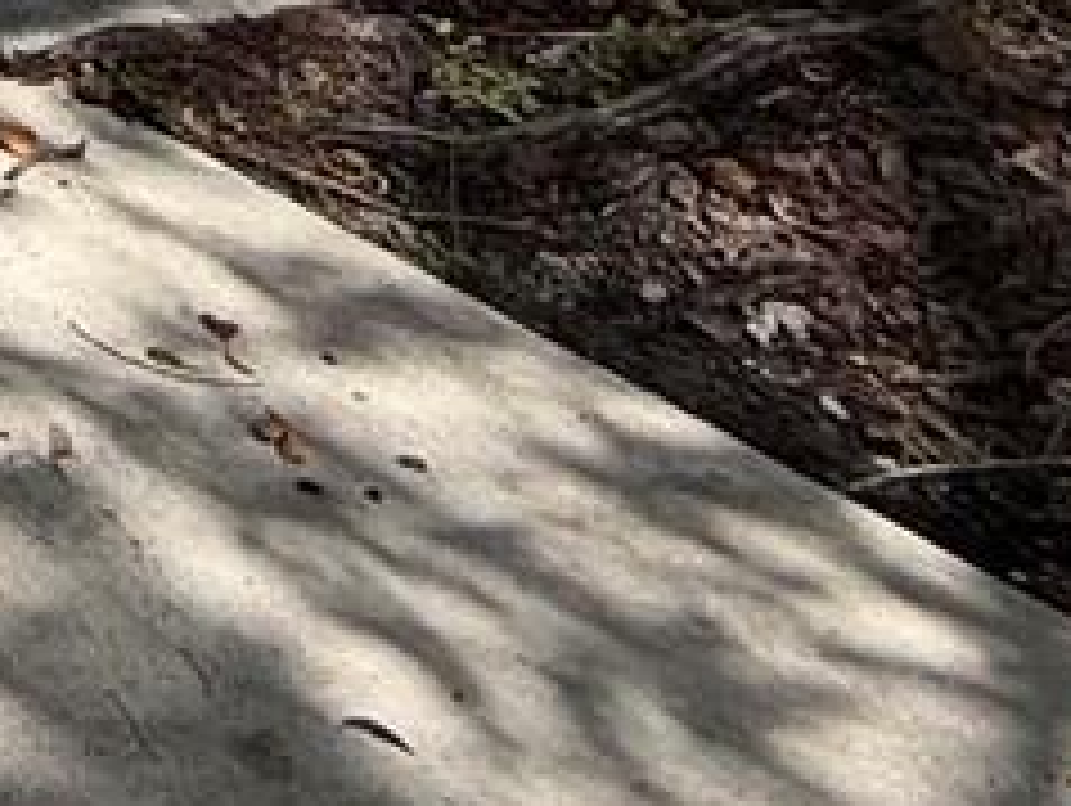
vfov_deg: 11.6
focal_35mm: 94
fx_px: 2911
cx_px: -1458
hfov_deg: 14.4
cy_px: -1369
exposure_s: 1/770
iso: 25
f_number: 2.2
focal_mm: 2.22
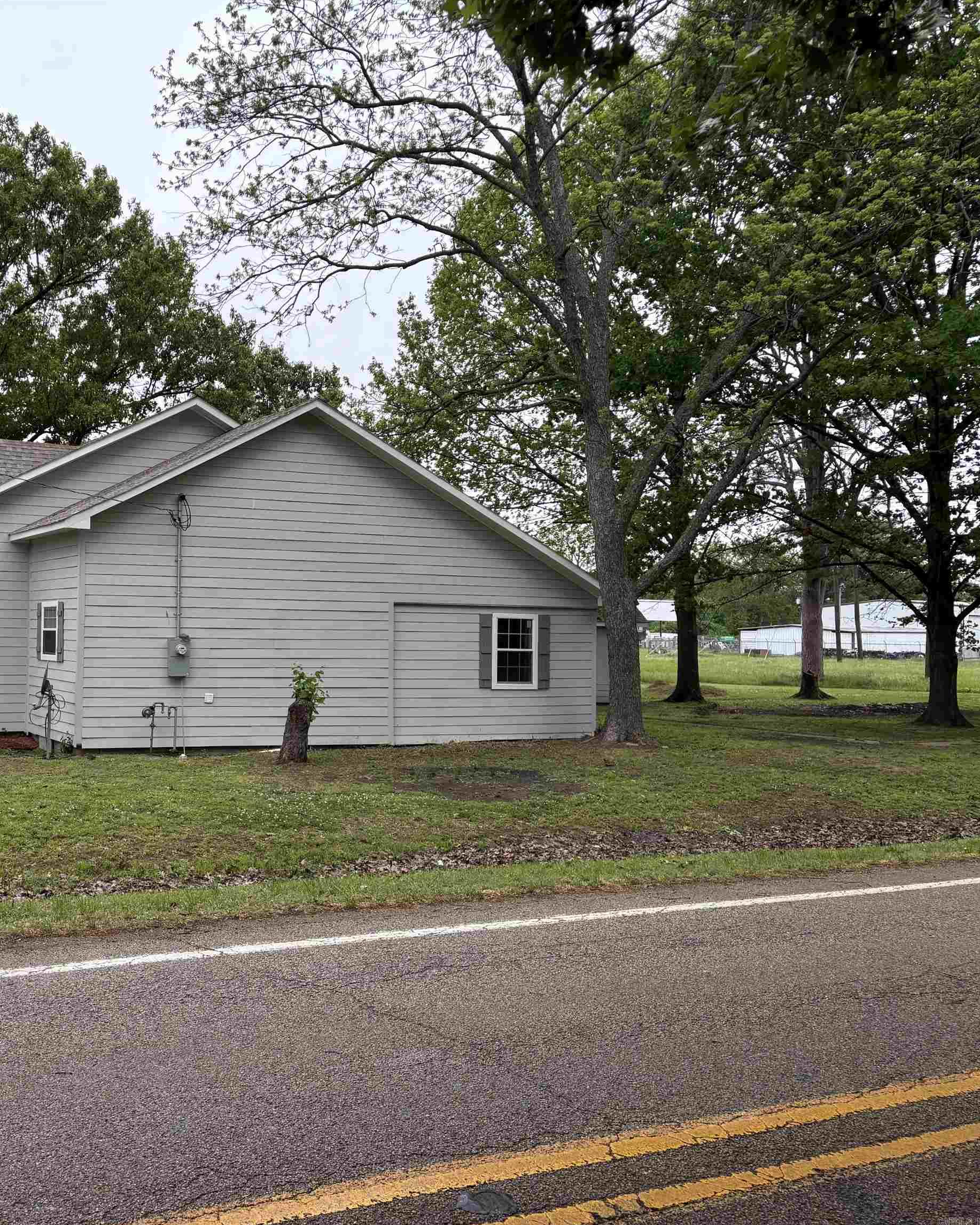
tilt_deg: +0.1
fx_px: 1233
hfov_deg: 41.2
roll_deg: -1.3
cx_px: 170
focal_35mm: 34
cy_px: 612
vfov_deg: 52.8
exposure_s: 1/240
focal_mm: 5.96
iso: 50
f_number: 1.6
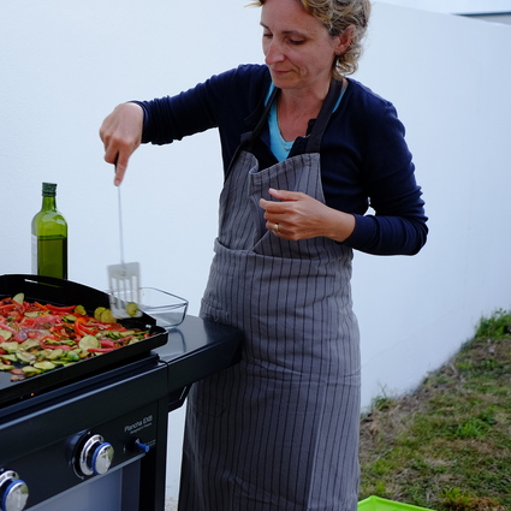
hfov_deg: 29.2
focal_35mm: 56
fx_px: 935
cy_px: 210
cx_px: 46
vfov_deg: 30.5
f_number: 2
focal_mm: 23
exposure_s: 1/90
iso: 400
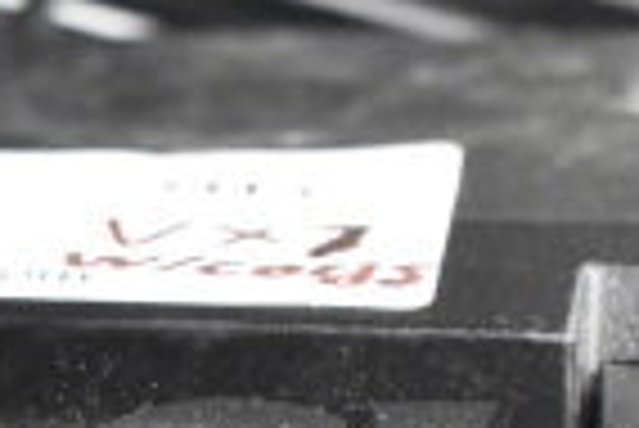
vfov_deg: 7.4
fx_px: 3198
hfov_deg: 11.4
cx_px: 90
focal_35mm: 180
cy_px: 759
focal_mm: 28
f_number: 4.2
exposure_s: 1/50
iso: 11400
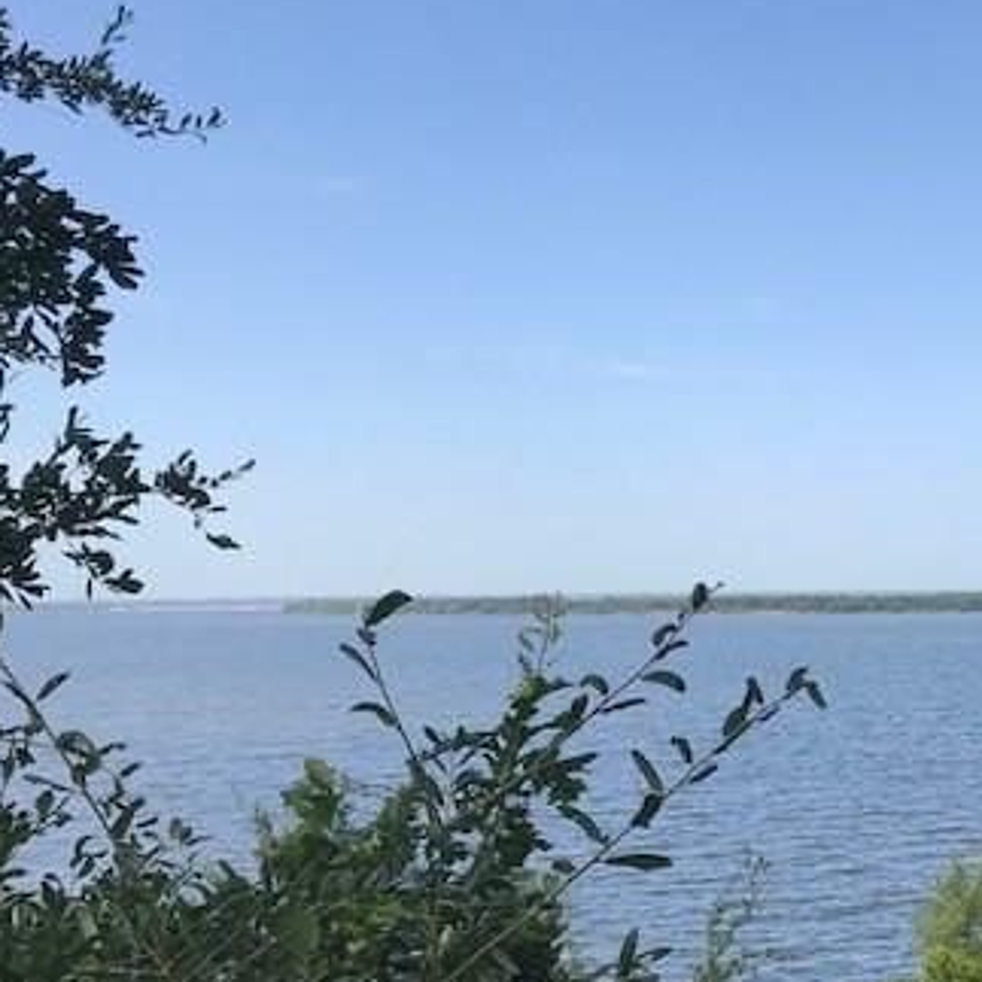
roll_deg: +0.8
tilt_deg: -3.7
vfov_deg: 34.1
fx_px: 1573
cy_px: 711
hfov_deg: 33.1
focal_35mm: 49
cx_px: 863
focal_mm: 3.99
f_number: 1.8
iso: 20
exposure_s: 1/1408
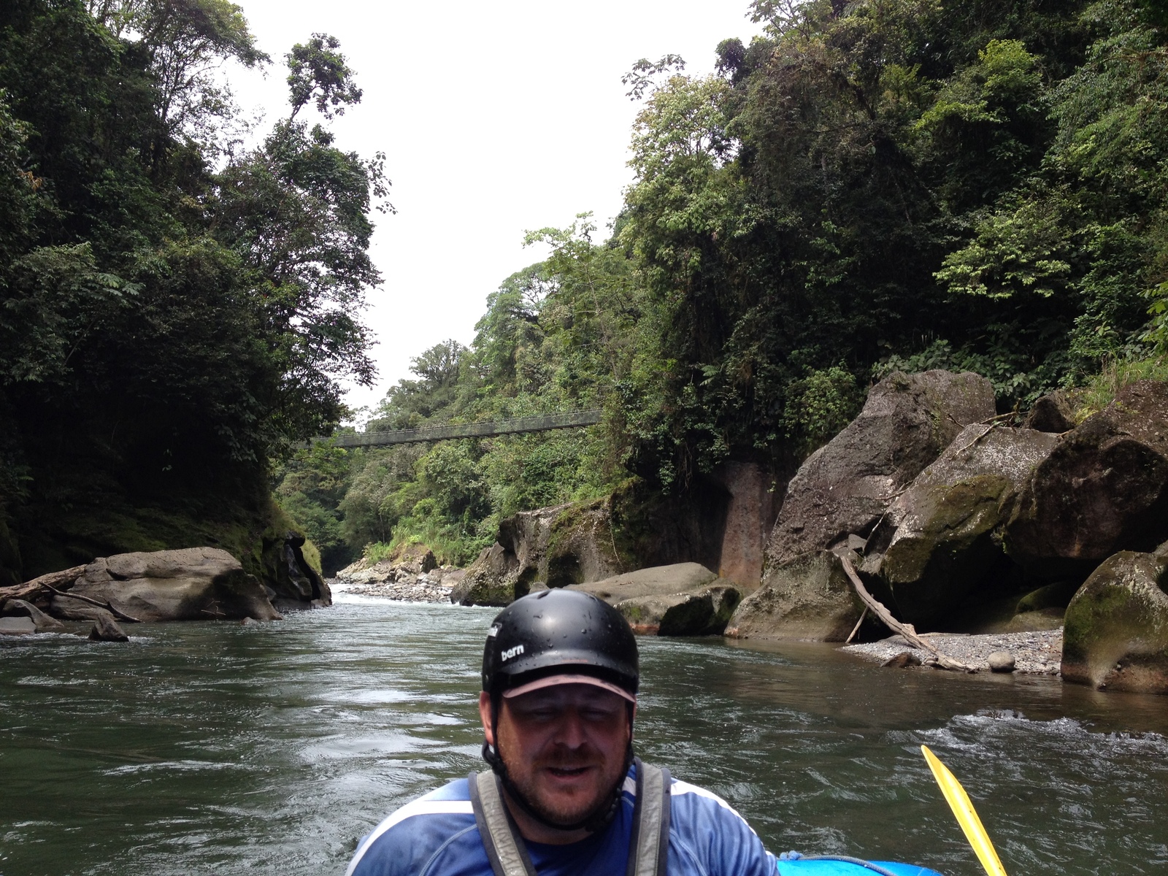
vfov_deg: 40.7
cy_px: 438
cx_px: 584
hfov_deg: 52.6
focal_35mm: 35
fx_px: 1181
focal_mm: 4.28
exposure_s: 1/563
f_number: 2.4
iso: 50
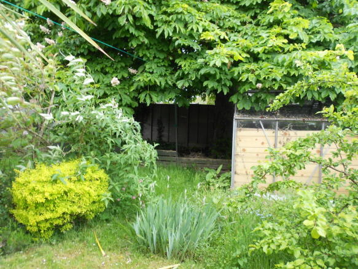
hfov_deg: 67.3
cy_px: 134
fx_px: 269
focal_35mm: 26
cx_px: 179
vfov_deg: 53.0
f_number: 3.2
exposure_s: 1/30
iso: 100
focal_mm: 4.6
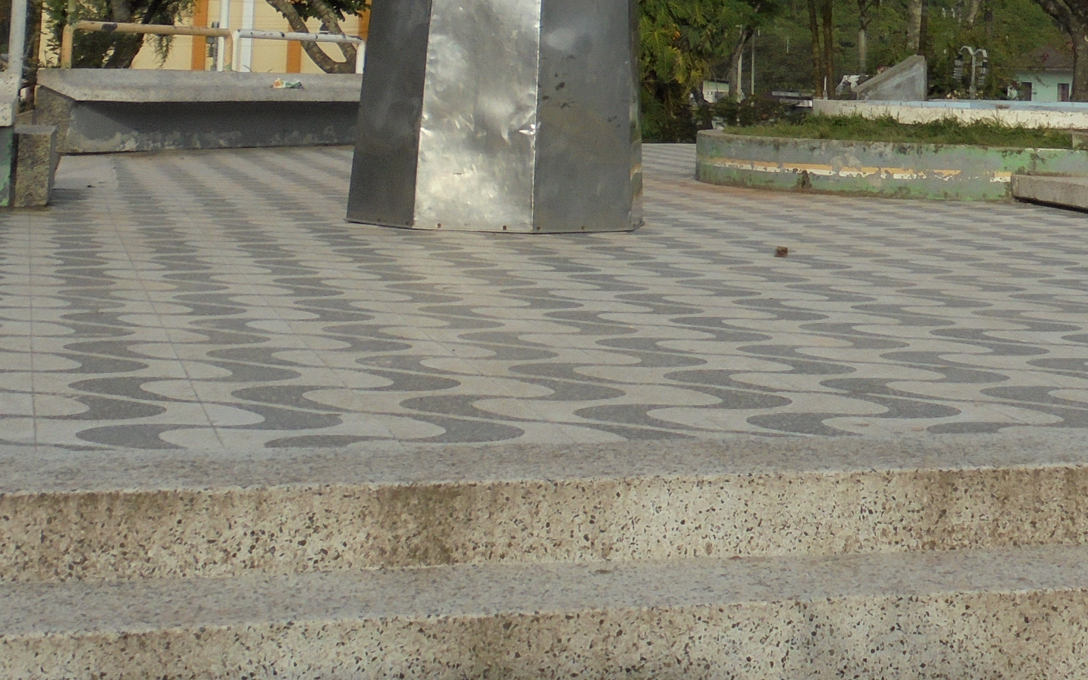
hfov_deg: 26.1
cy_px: -178
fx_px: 2313
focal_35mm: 78
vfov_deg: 16.0
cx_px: 824
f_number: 4
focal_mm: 6.1
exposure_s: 1/640
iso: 100
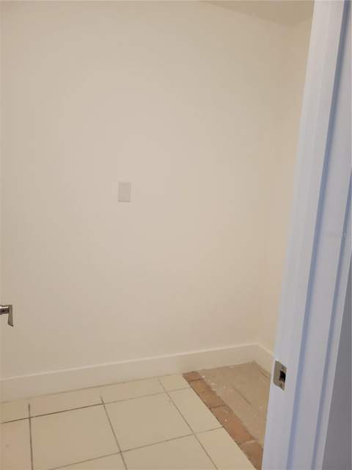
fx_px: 353
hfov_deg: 53.1
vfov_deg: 67.3
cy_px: 235
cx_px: 176
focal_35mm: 26
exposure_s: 1/120
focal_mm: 5.4
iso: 100
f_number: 1.8
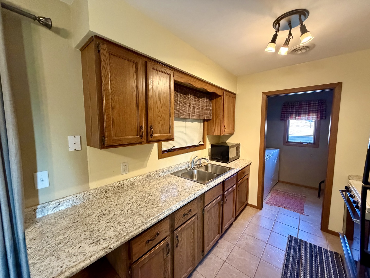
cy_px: 139
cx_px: 185
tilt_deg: -6.6
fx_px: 150
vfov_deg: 85.7
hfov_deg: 102.1
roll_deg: +0.5
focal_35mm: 14
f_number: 2.2
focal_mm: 2.22
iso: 640
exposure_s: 1/60
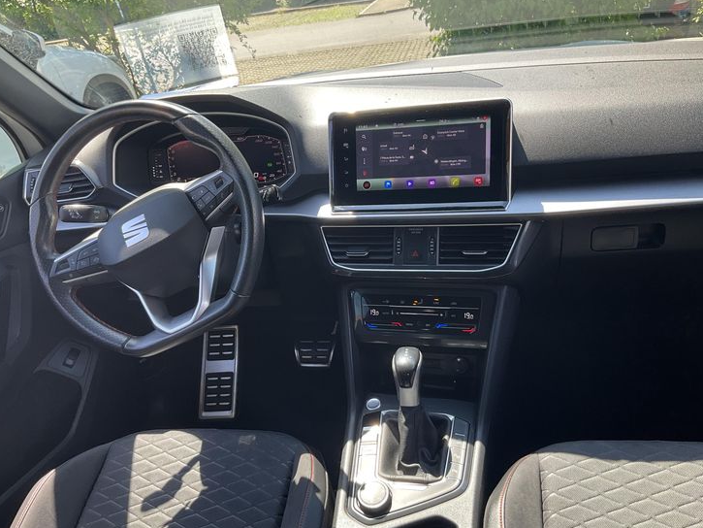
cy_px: 285
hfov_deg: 56.8
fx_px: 650
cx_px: 348
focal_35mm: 32
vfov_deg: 44.1
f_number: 1.8
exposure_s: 1/122
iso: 16
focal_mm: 3
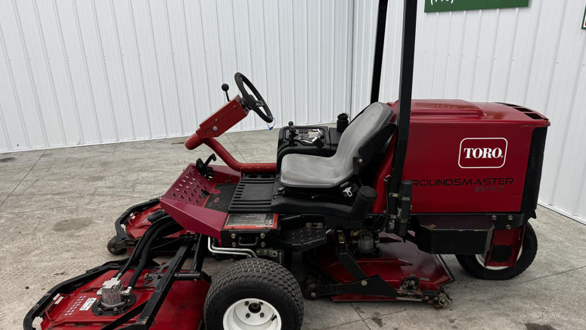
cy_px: 186
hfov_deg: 69.9
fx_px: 420
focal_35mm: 27
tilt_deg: -21.6
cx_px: 293
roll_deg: +1.3
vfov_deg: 42.8
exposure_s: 1/120
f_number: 1.78
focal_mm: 6.76
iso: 80
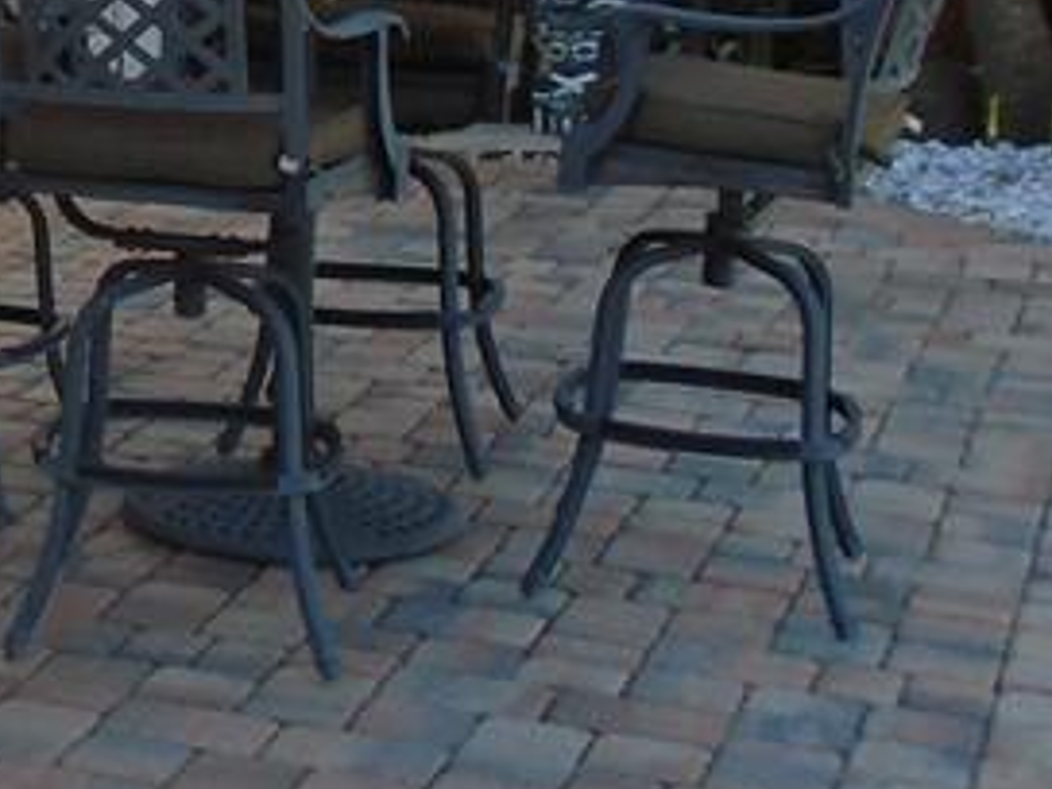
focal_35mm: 98
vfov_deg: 14.9
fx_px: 2978
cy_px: 62
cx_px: -371
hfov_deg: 18.4
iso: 100
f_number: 3.2
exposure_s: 1/400
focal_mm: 4.6
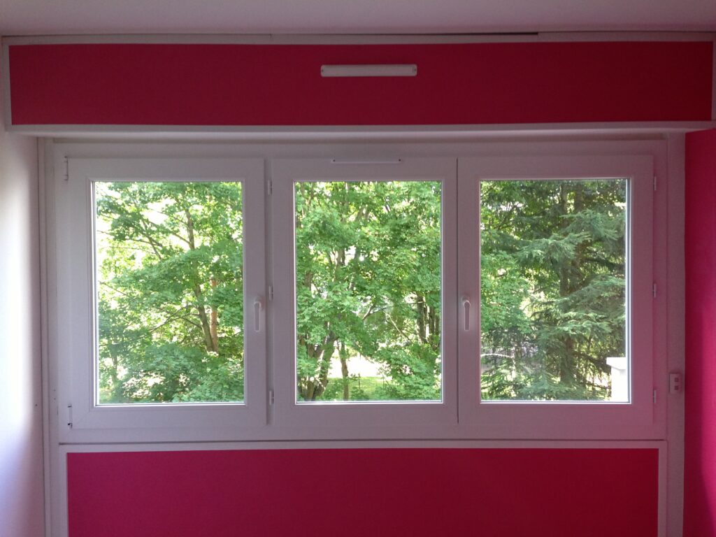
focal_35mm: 33
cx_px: 358
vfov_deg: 42.9
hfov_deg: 55.4
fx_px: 683
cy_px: 268
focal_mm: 4.13
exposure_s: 1/60
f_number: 2.4
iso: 100
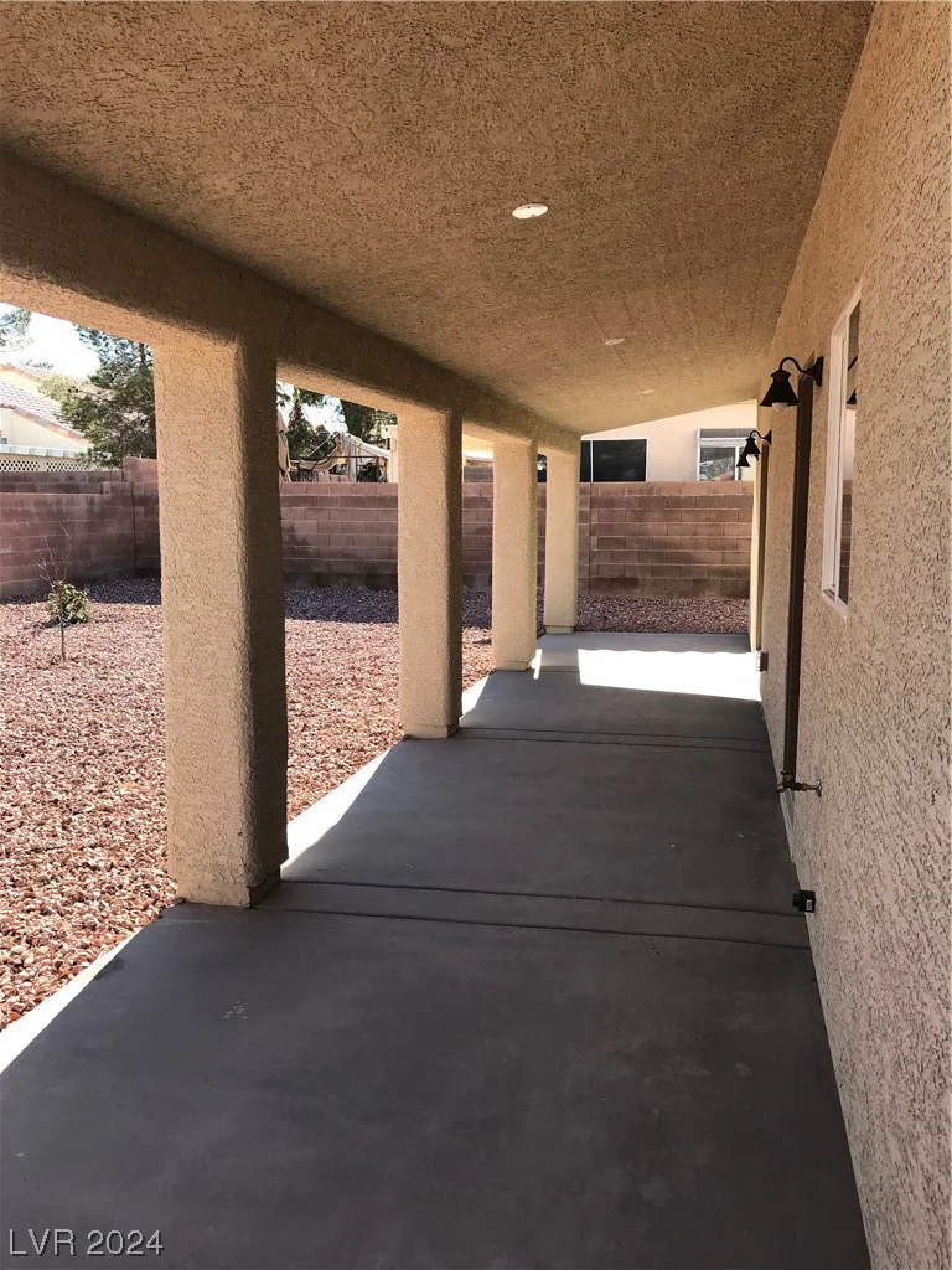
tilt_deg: -5.6
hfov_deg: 49.7
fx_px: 1027
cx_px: 476
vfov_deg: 63.4
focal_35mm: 28
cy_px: 635
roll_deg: -0.2
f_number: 1.8
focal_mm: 3.99
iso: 20
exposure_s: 1/651
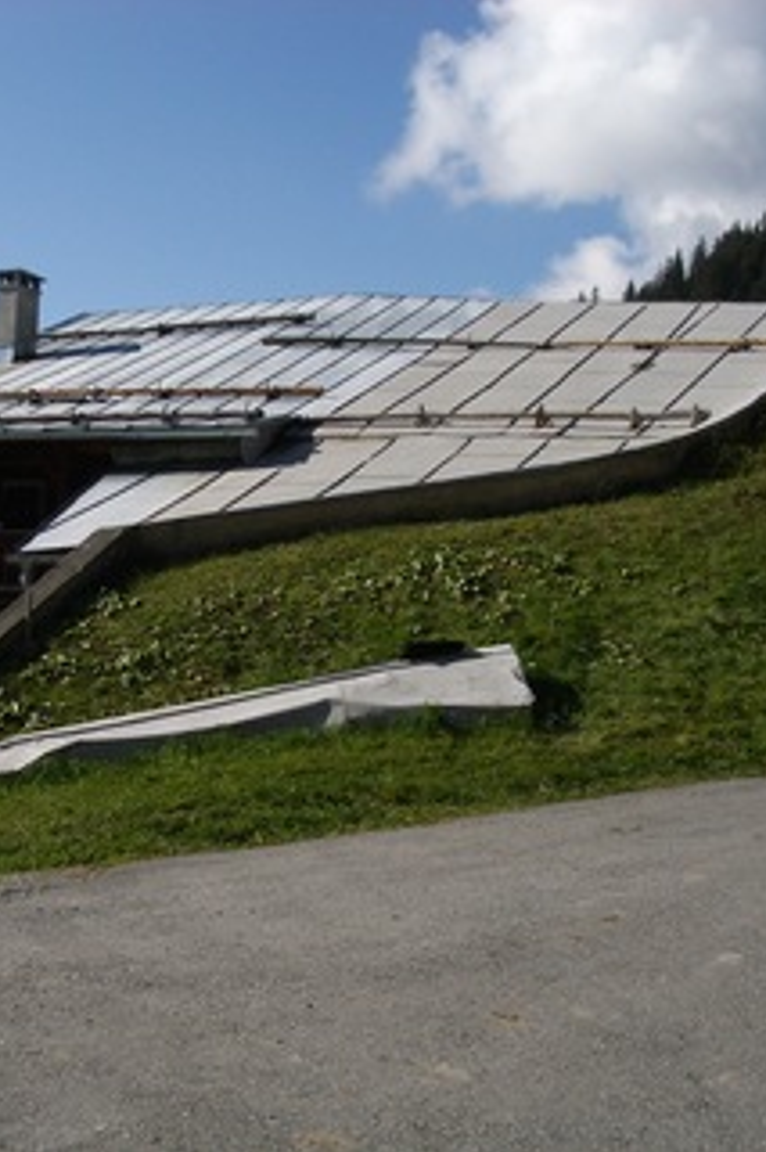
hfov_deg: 27.1
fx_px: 1565
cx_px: 191
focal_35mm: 49
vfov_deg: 40.4
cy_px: 574
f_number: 4.3
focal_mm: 5.8
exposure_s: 1/640
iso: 80
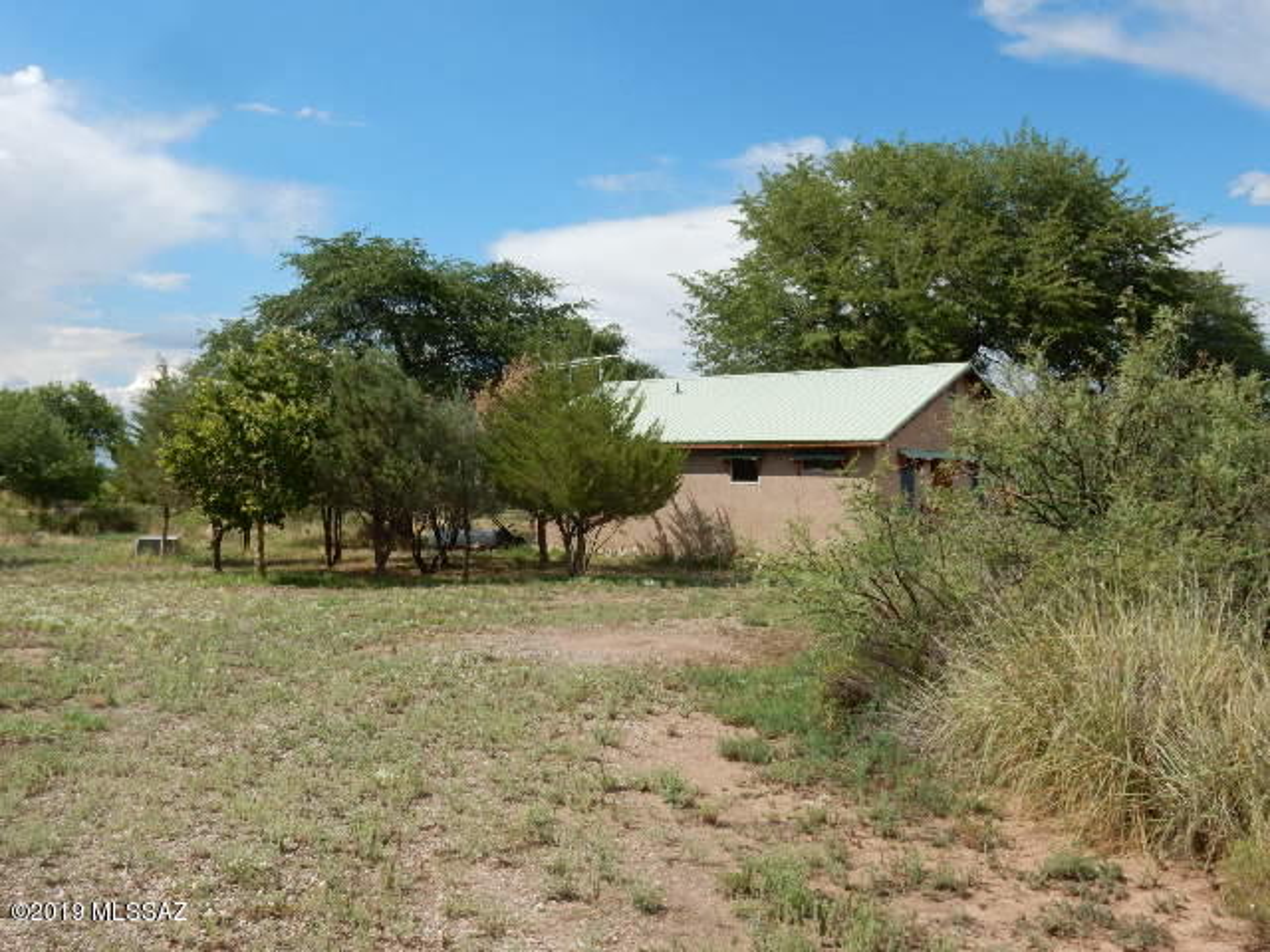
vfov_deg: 39.7
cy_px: 476
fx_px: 1321
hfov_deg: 51.4
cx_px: 635
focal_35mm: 36
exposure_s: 1/1250
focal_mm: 6.4
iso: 125
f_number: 4
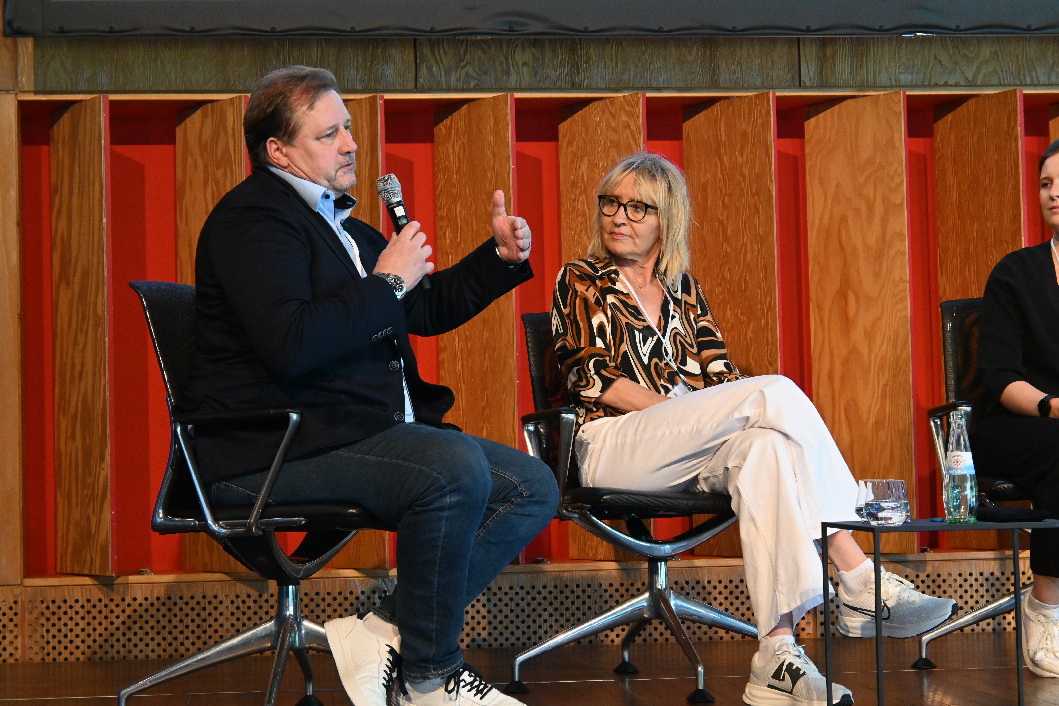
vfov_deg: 18.2
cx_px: 530
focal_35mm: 75
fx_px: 2206
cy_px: 353
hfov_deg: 27.0
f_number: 6.3
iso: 3200
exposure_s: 1/100
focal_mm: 50
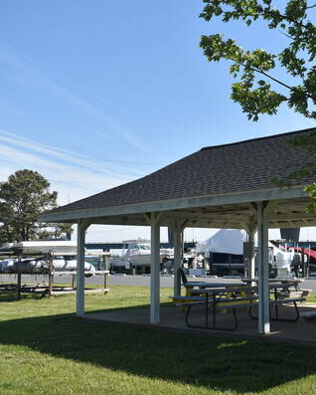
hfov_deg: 28.4
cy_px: 198
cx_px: 291
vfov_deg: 36.6
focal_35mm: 51
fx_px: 596
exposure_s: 1/250
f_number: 8
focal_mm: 24
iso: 100
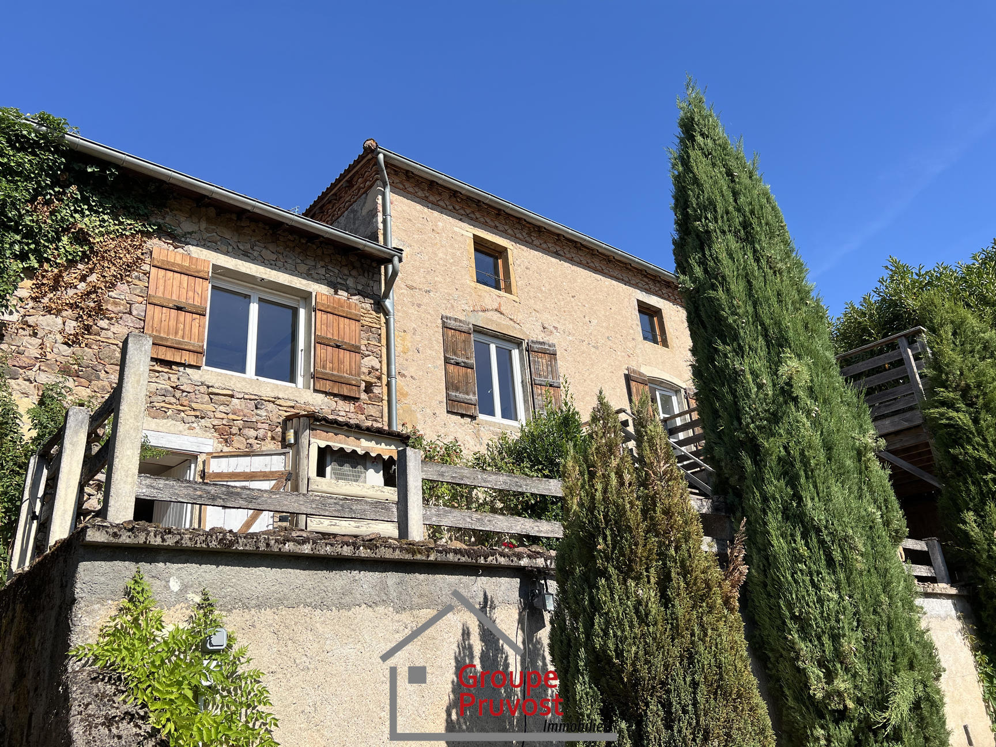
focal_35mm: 26
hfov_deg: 67.3
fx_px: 748
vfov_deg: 53.1
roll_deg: +5.0
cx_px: 498
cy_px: 374
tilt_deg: +22.3
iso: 50
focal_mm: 5.7
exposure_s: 1/4444
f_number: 1.5
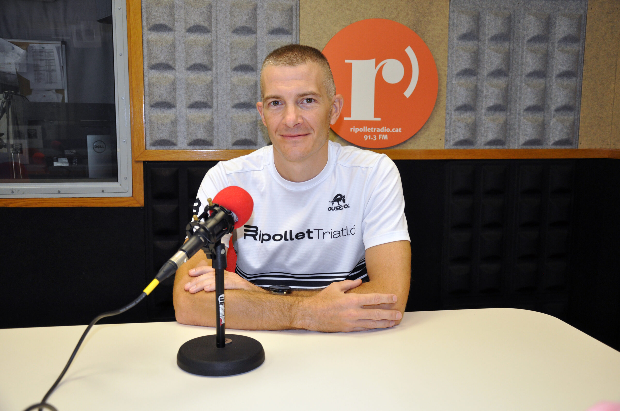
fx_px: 619
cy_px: 206
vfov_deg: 36.8
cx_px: 310
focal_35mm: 36
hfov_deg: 53.2
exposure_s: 1/125
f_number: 3.8
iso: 640
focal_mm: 24
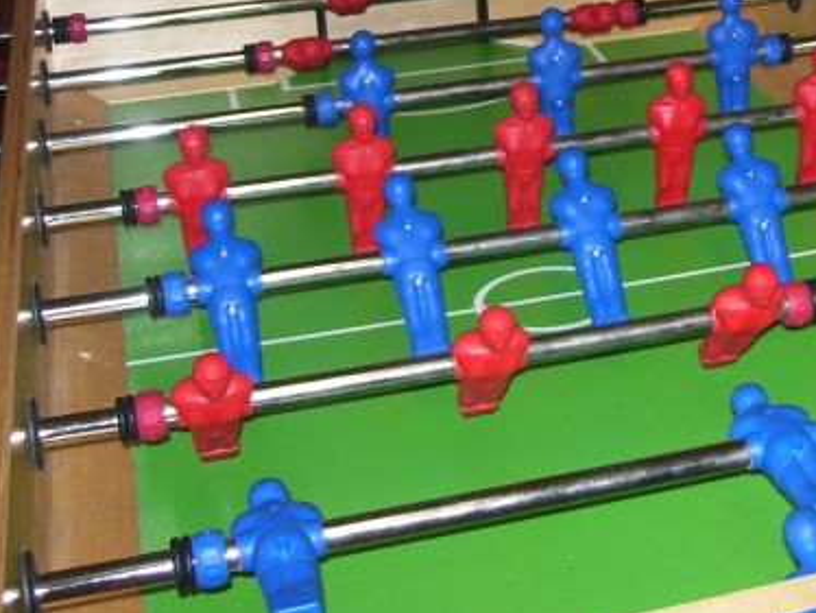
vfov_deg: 18.5
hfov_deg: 24.3
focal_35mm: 77
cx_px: 785
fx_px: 1816
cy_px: -31
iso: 80
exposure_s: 1/60
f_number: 2.7
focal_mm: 6
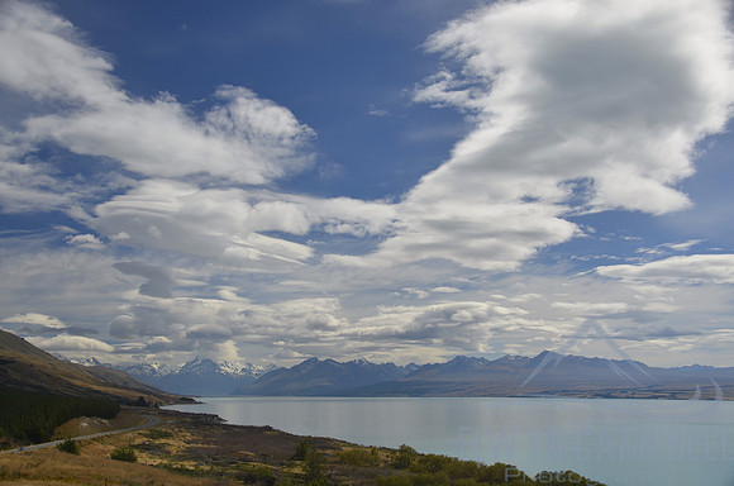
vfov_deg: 36.7
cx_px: 367
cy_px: 243
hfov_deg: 53.2
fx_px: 732
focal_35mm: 36
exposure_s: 1/250
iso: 110
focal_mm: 24
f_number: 8
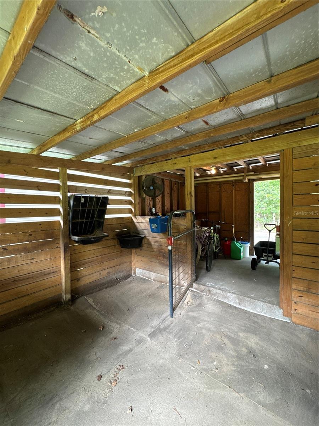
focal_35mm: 14
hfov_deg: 85.7
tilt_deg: -1.0
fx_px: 172
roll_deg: +1.5
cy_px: 213
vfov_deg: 102.1
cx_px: 160
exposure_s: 1/60
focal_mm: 2.22
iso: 320
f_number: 2.2
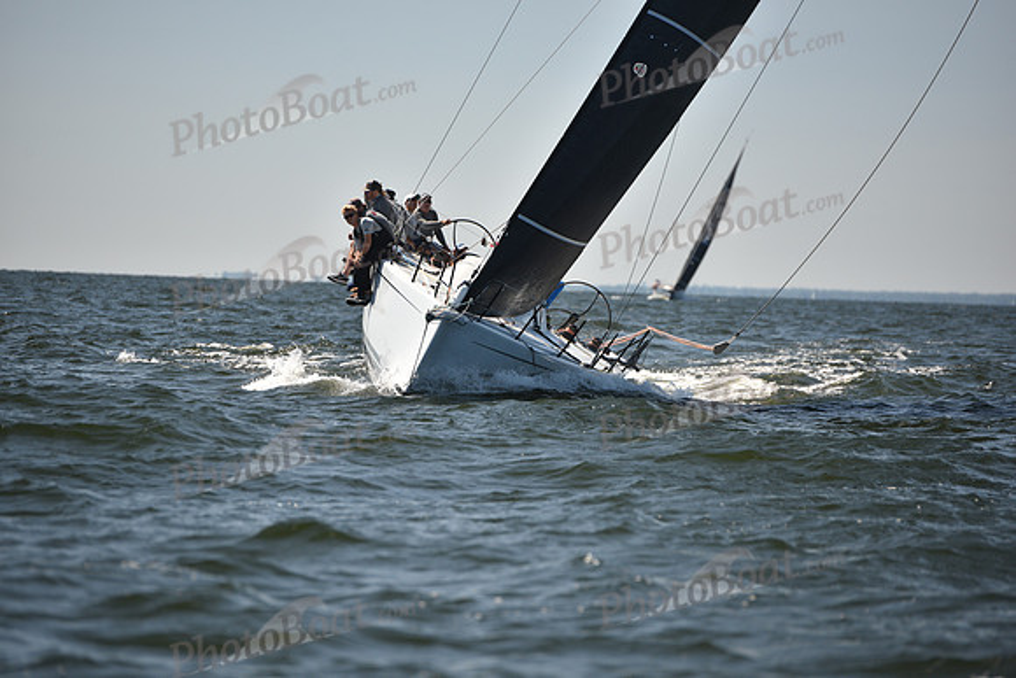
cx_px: 508
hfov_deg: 10.3
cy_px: 339
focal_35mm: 200
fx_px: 5646
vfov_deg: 6.9
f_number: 4
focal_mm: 200
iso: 250
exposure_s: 1/1000
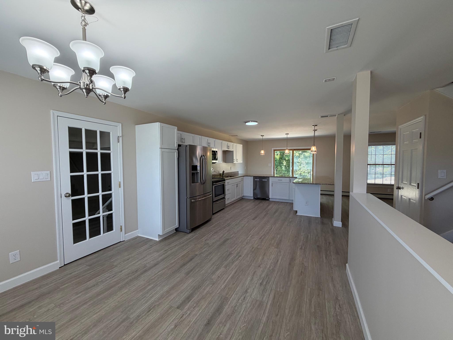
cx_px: 226
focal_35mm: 14
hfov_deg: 102.1
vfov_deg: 85.7
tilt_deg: -2.3
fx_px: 183
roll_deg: +0.1
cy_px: 170
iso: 100
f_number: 2.2
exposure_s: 1/120
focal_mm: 2.22
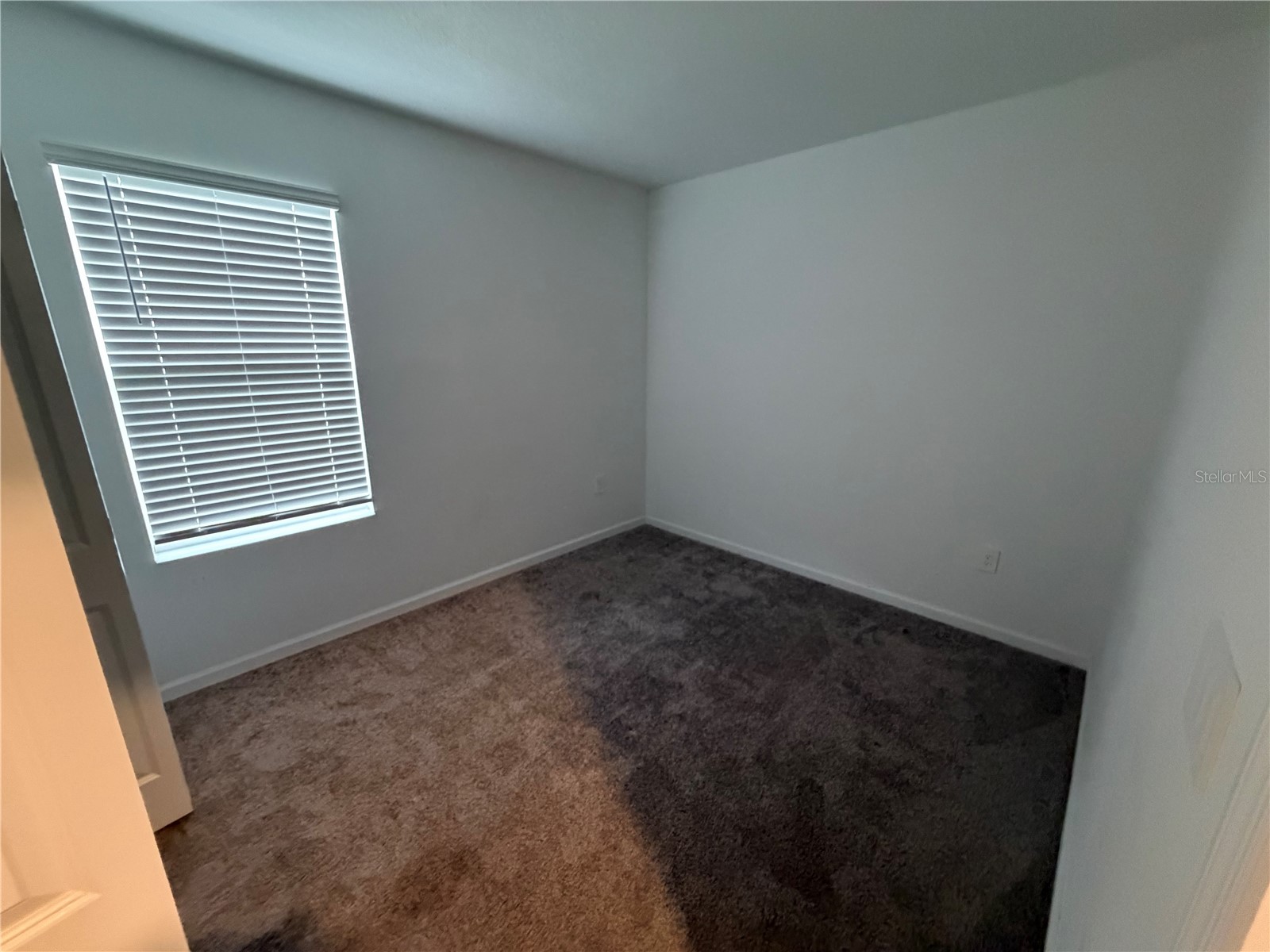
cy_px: 476
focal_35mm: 14
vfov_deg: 85.7
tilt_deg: -15.5
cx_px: 635
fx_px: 514
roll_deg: -0.2
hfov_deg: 102.1
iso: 800
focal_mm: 2.22
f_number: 2.2
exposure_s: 1/60
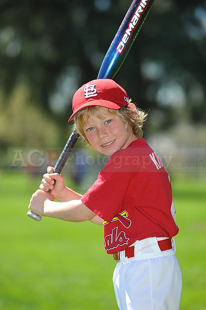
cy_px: 155
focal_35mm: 200
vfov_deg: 10.3
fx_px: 1719
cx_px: 103
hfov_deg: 6.9
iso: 200
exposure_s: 1/640
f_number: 4.5
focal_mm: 200
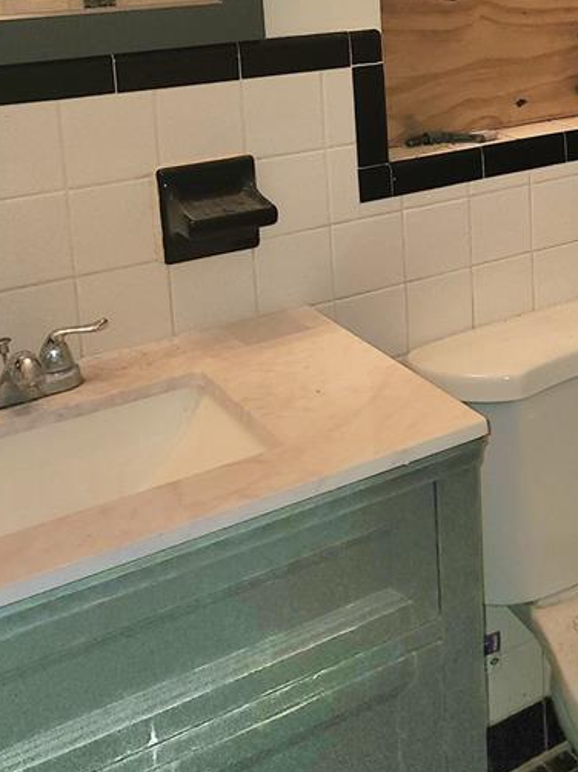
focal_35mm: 55
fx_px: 1226
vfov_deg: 33.1
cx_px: 672
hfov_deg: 24.4
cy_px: 77
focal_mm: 6.4
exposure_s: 1/30
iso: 100
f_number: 1.8
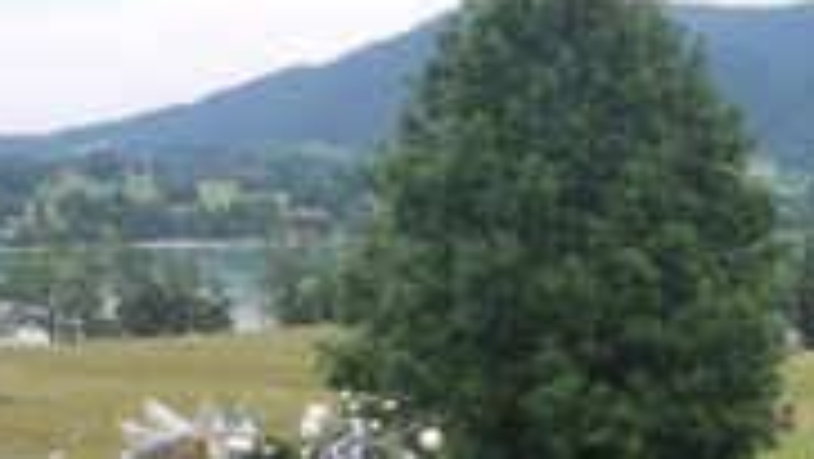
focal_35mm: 65
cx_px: 877
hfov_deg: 29.4
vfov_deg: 18.0
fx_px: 1404
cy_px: 490
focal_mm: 3.93
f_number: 1.7
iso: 40
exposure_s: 1/225
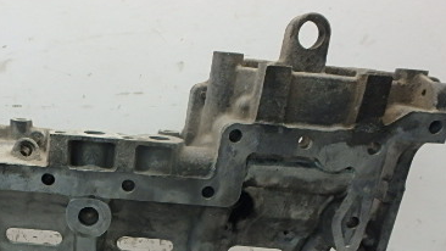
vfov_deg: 27.7
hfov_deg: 48.5
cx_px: 110
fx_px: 473
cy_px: 260
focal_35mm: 40
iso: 200
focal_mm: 3.7
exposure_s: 1/50
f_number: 3.5
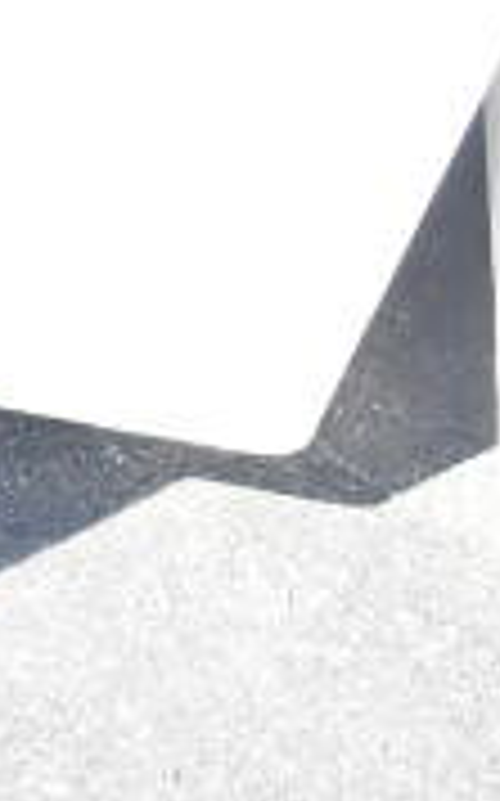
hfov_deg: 9.3
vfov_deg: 16.8
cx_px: -847
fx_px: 2637
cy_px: -43
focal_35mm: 121
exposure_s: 1/320
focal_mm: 23
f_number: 9
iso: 1600
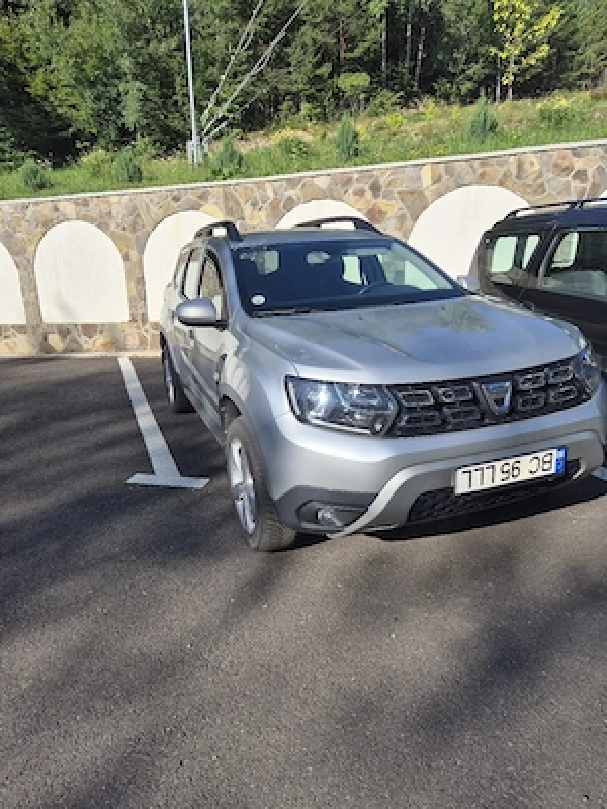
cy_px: 404
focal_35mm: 23
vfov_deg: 73.9
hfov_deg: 58.9
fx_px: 538
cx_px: 304
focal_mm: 5.4
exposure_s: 1/2500
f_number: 1.8
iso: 25
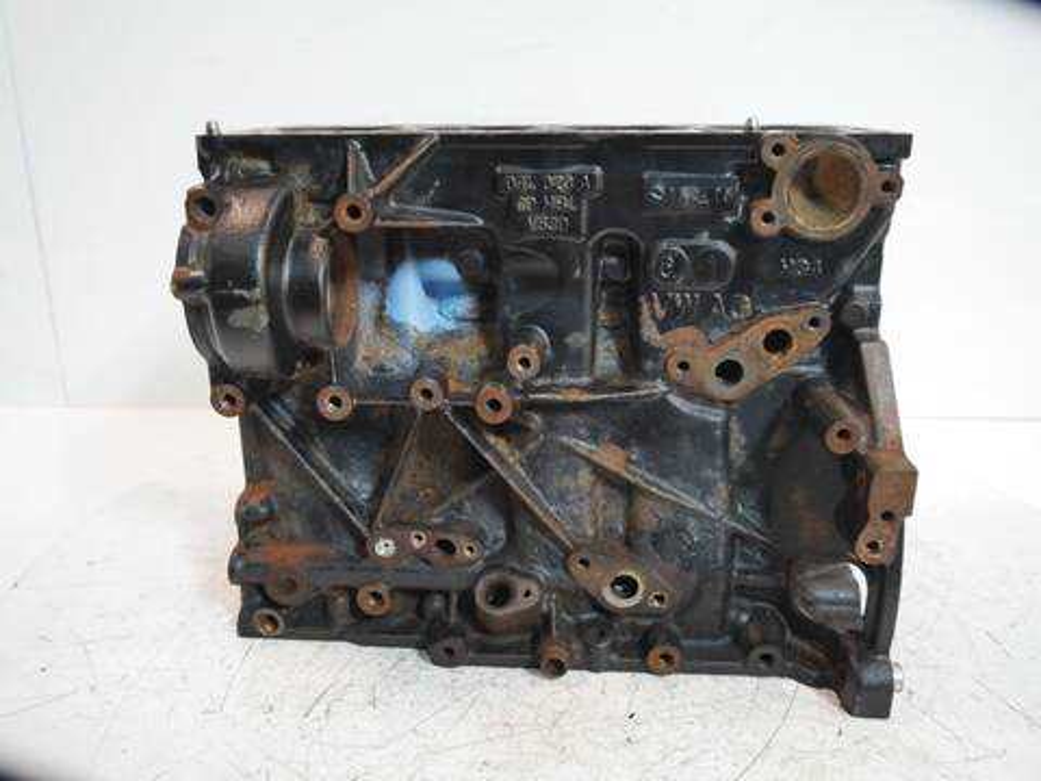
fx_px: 842
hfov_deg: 63.4
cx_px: 520
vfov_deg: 49.7
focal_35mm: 28
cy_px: 390
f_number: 3.5
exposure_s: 1/60
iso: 500
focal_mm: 14
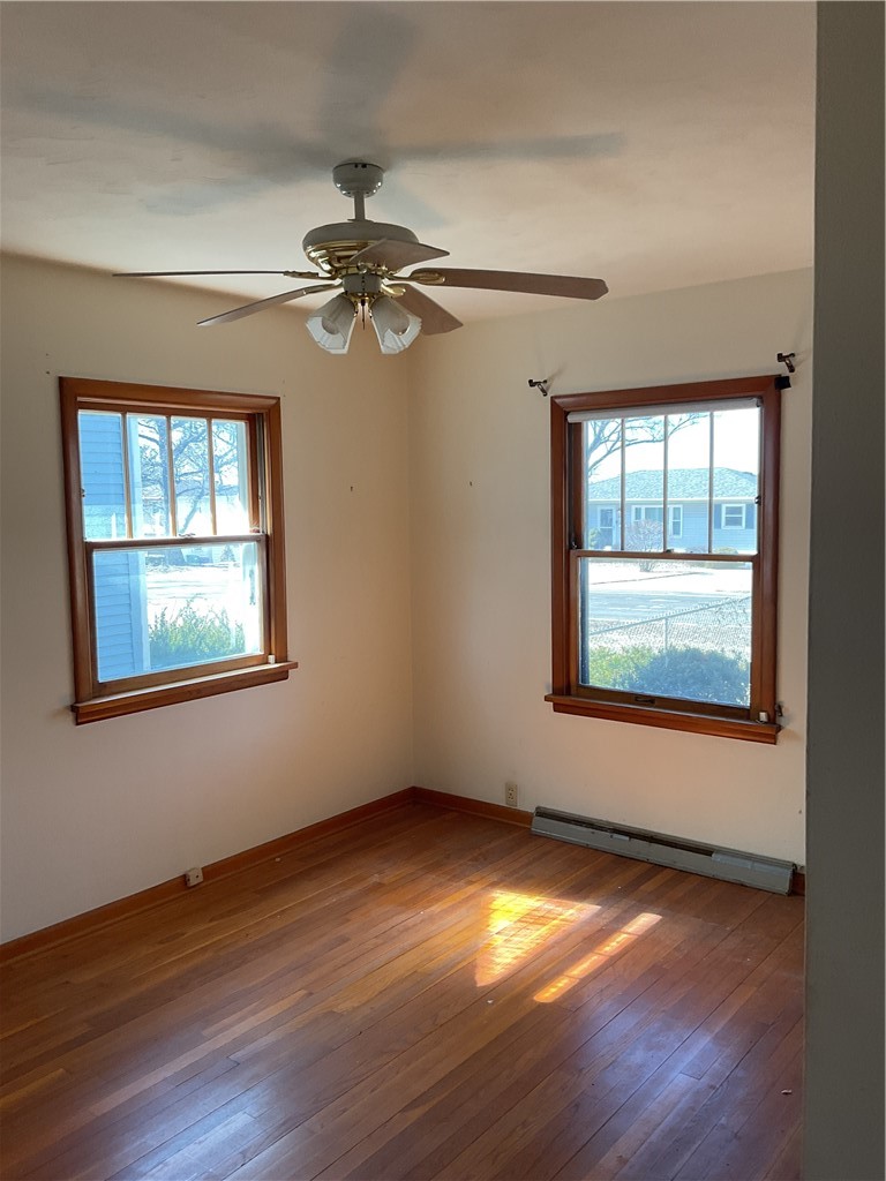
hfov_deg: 48.2
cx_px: 443
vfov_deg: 61.7
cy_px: 590
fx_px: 990
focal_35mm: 29
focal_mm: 3
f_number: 1.8
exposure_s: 1/100
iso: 40
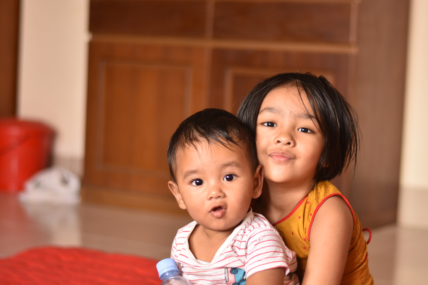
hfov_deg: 23.1
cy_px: 154
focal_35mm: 88
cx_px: 236
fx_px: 1046
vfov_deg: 15.5
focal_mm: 50
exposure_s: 1/50
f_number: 2
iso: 100
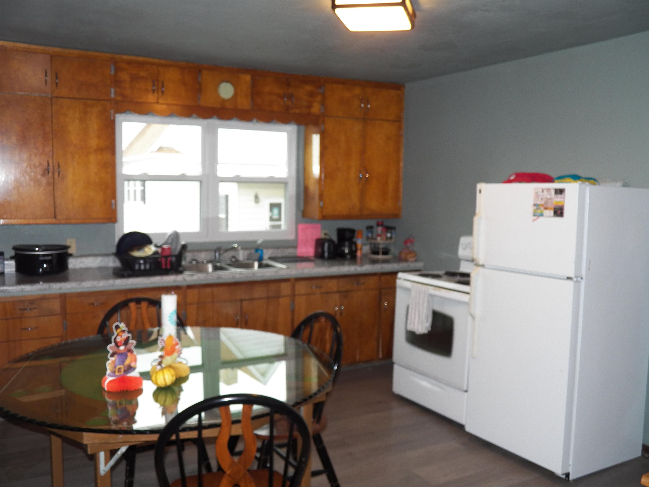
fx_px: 581
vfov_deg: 45.4
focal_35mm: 31
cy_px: 244
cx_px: 324
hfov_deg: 58.4
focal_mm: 5.5
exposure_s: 1/60
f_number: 2.8
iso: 125
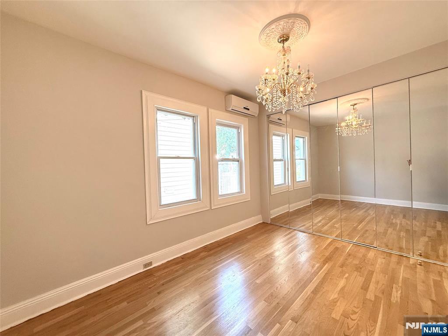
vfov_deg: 85.7
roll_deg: +2.1
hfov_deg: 102.1
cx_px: 224
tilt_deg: +0.3
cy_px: 168
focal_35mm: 14
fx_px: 181
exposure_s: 1/120
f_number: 2.2
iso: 125
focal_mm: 2.22
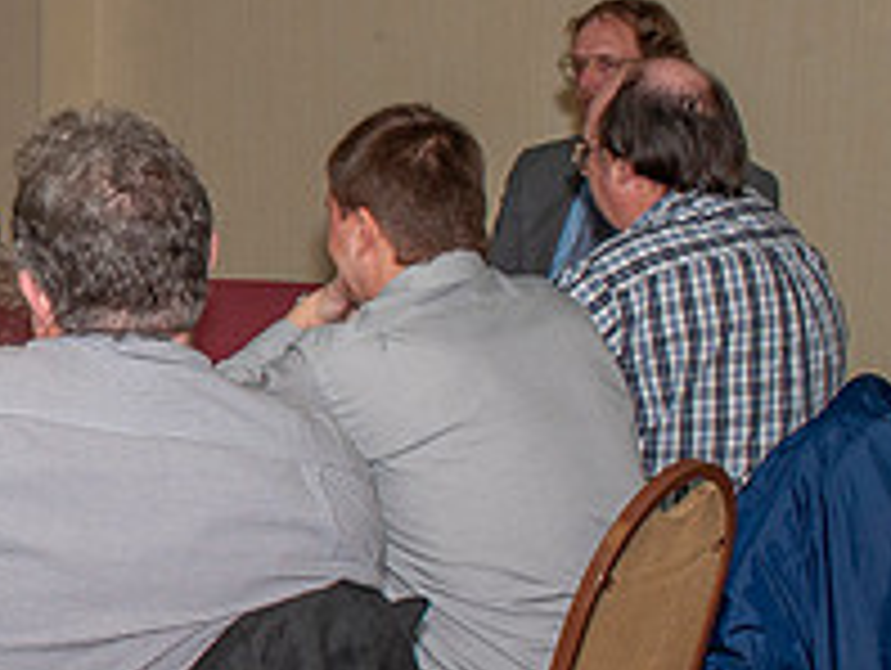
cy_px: 238
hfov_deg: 17.3
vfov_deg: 14.1
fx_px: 2706
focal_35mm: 105
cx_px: -332
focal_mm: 28
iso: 500
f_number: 8
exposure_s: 1/250
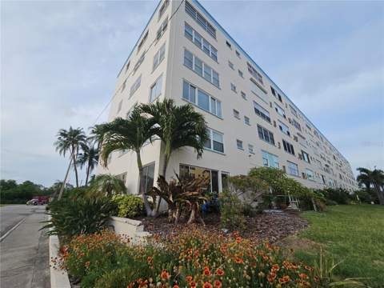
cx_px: 192
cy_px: 144
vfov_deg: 89.9
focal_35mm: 13
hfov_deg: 106.2
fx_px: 144
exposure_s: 1/871
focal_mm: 2.2
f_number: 2.2
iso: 50
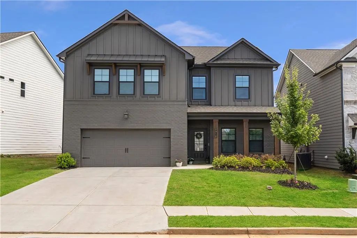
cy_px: 119
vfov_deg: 41.1
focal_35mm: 32
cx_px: 178
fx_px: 317
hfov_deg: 58.7
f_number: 8
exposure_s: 1/500
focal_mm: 32
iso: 400
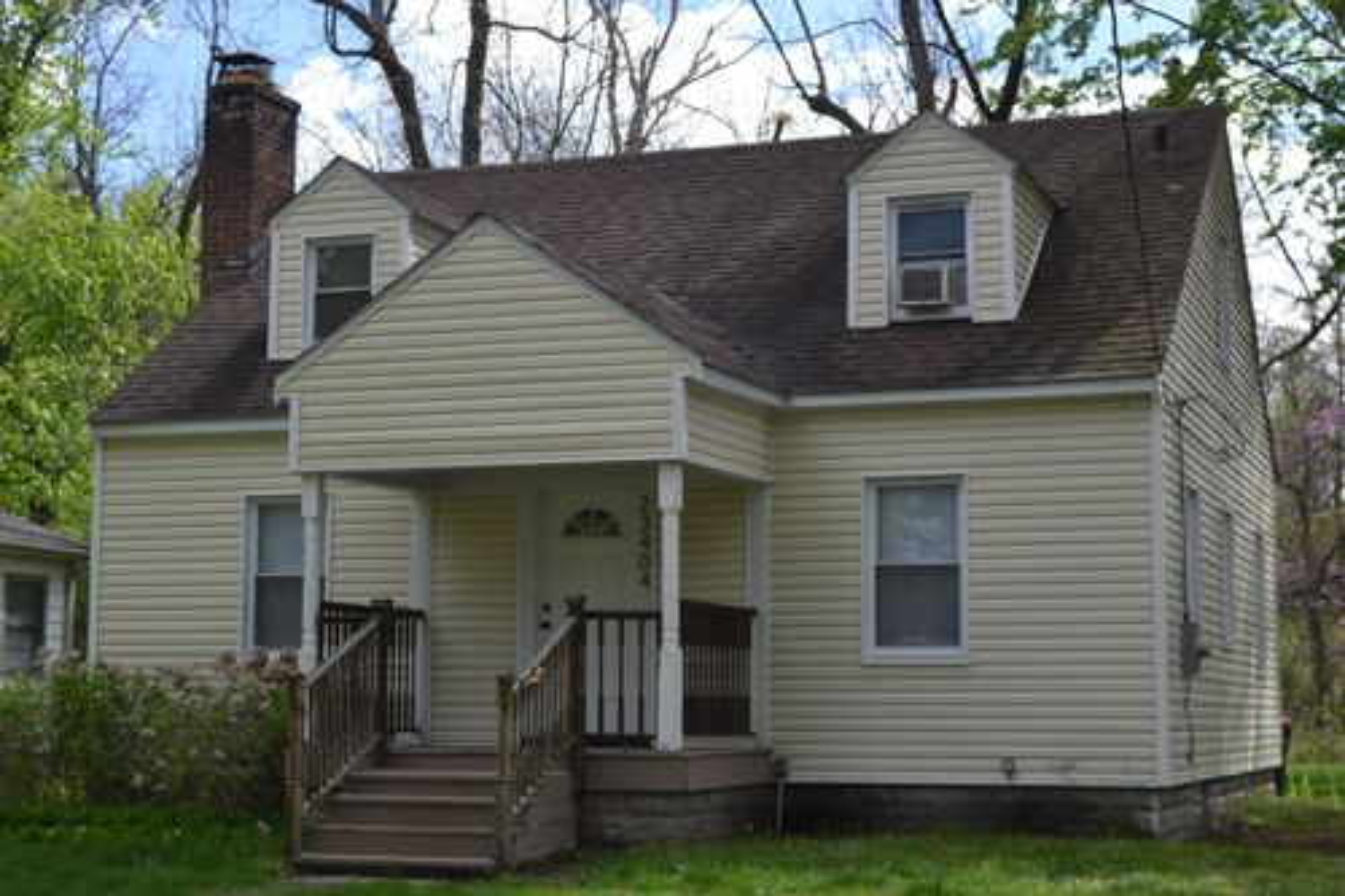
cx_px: 672
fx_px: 2353
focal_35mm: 63
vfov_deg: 21.6
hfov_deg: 31.9
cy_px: 448
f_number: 7.1
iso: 100
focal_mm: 42
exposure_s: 1/200
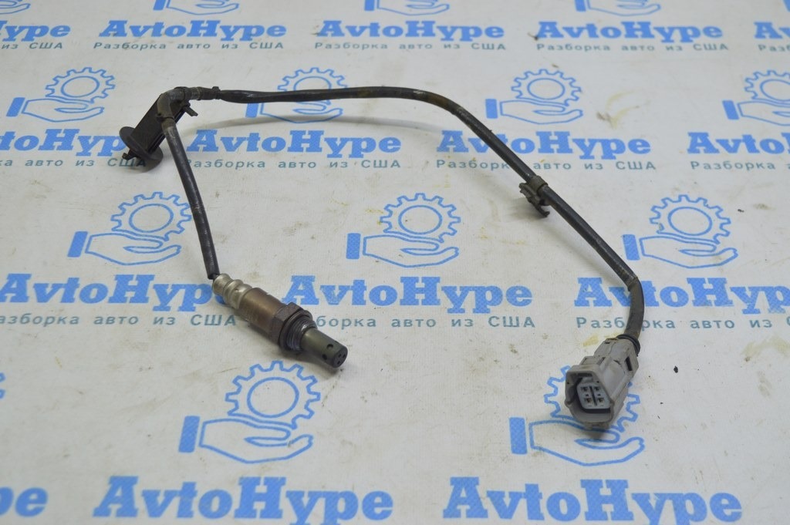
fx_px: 1052
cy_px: 262
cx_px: 395
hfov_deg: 41.1
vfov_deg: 28.0
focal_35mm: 48
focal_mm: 32
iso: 400
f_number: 5.6
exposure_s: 1/40
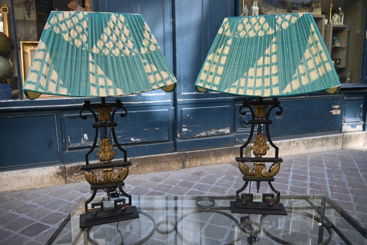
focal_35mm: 27
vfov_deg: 47.9
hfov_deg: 67.4
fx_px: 275
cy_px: 122
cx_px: 184
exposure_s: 1/250
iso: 250
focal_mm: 18
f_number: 4
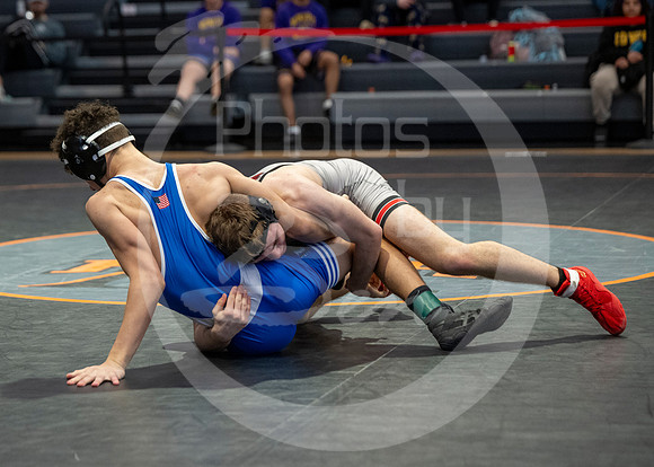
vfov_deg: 13.4
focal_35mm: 107
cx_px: 216
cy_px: 286
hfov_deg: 18.6
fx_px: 1992
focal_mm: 77
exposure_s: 1/1000
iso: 3200
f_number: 2.8
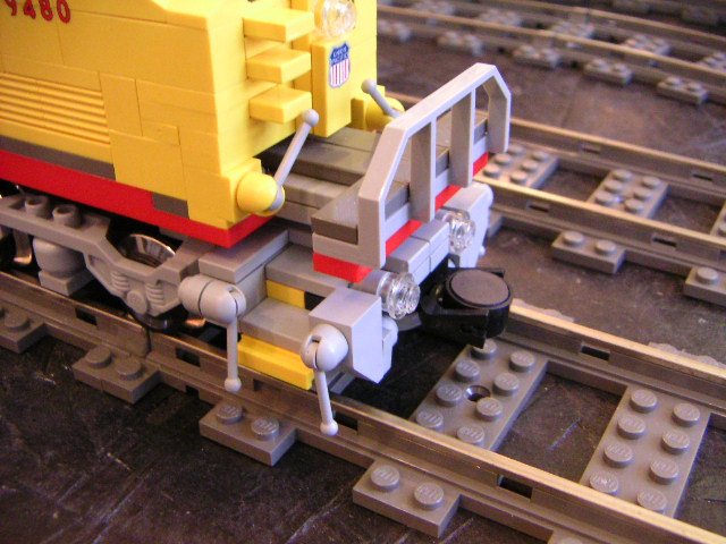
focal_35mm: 40
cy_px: 272
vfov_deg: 36.0
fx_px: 839
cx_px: 363
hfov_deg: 46.8
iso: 400
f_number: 2.9
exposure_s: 1/30
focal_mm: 5.3
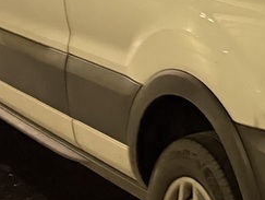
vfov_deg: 10.4
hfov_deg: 12.9
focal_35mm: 142
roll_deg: +1.8
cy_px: -20
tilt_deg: -6.3
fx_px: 1089
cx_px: 435
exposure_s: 1/37
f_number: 1.78
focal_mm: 6.76
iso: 1000
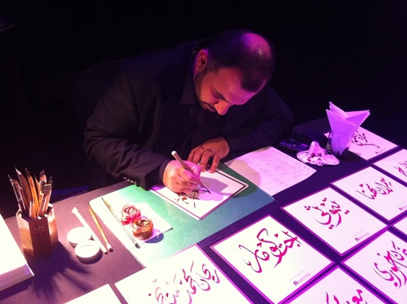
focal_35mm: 35
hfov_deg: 52.7
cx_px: 204
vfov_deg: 40.6
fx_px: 411
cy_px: 152
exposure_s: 1/15
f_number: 2.8
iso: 250
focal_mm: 3.85
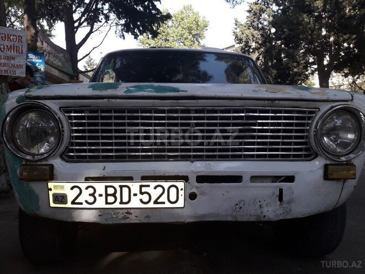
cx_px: 182
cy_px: 137
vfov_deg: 51.4
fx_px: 285
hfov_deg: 65.3
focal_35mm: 27
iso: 40
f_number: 1.9
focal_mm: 3.6
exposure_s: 1/313
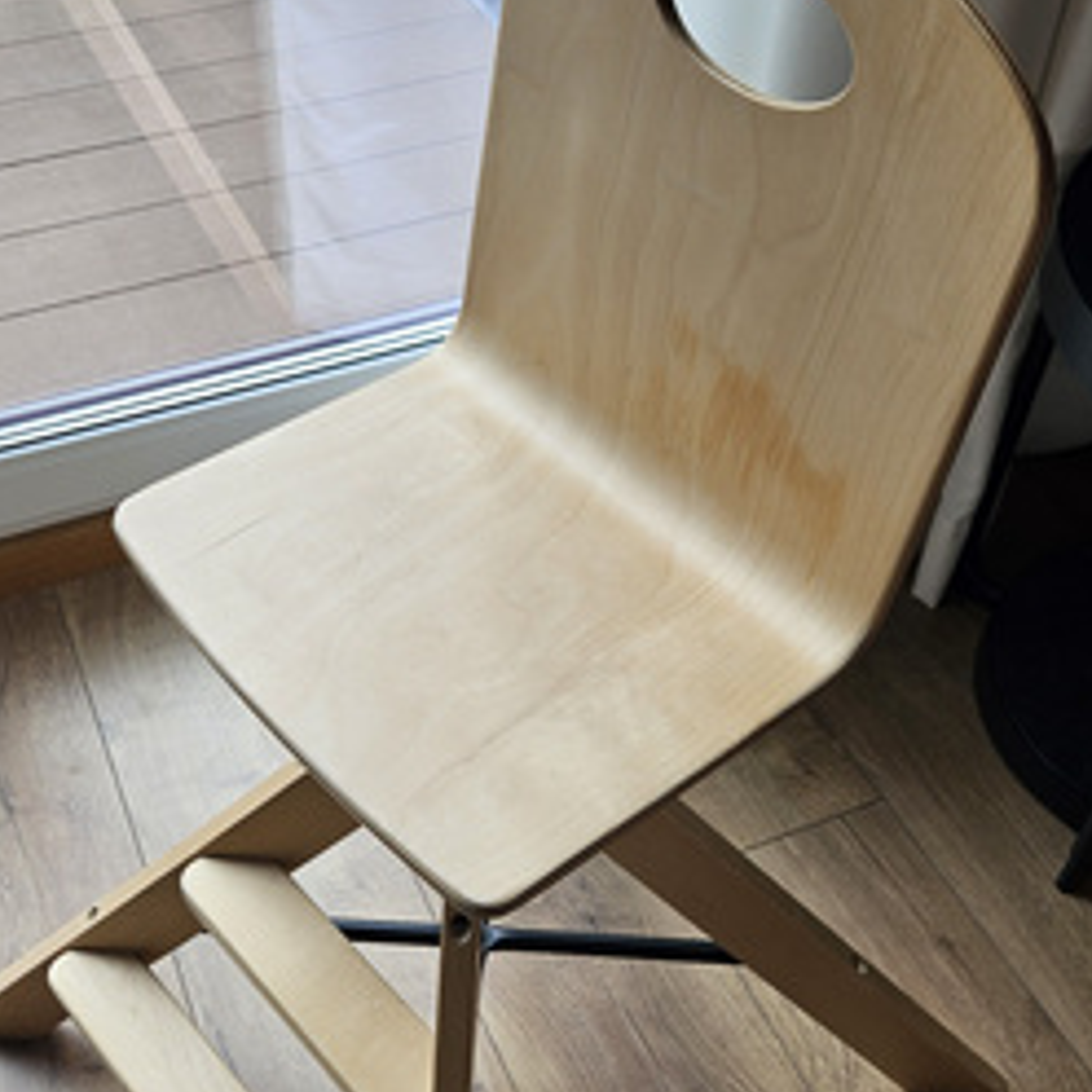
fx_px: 1463
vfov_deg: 40.9
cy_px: 550
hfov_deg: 40.9
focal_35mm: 41
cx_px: 495
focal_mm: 5.4
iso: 25
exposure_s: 1/116
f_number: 1.8
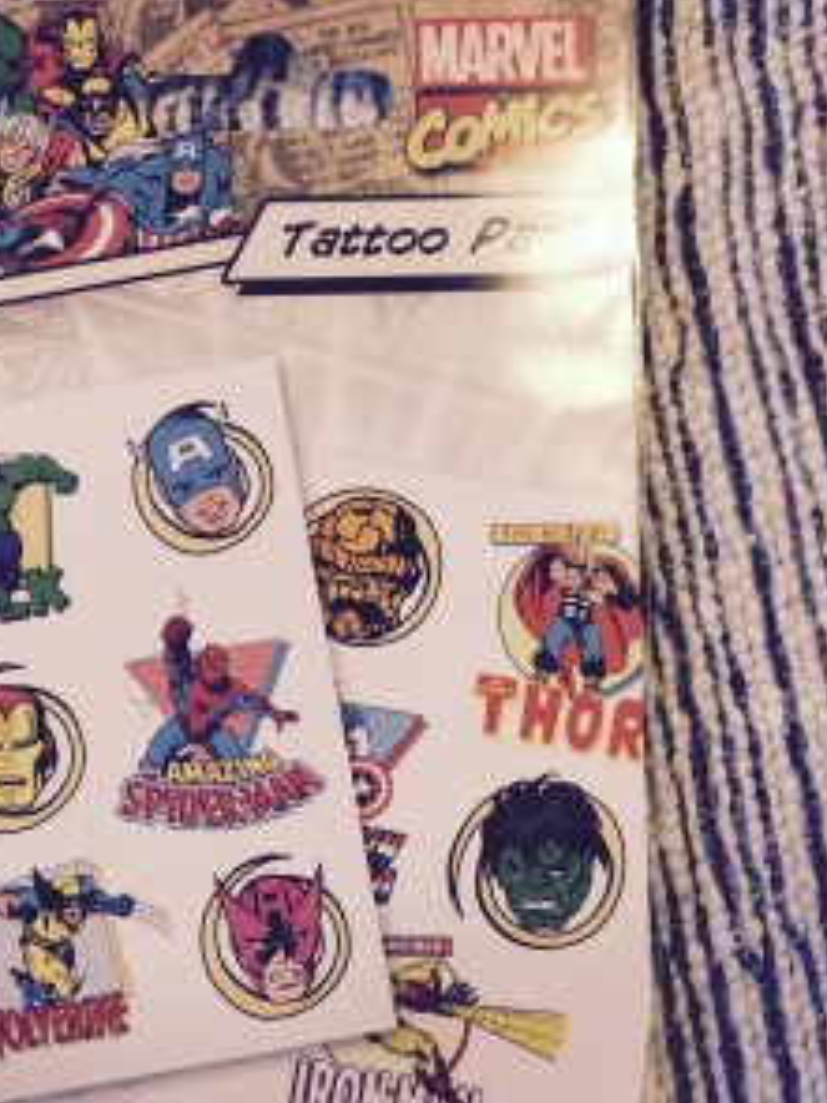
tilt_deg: -87.3
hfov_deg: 34.2
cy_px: 585
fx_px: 1339
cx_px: 333
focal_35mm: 42
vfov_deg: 44.8
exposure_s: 1/30
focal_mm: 4.15
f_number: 2.2
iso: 200
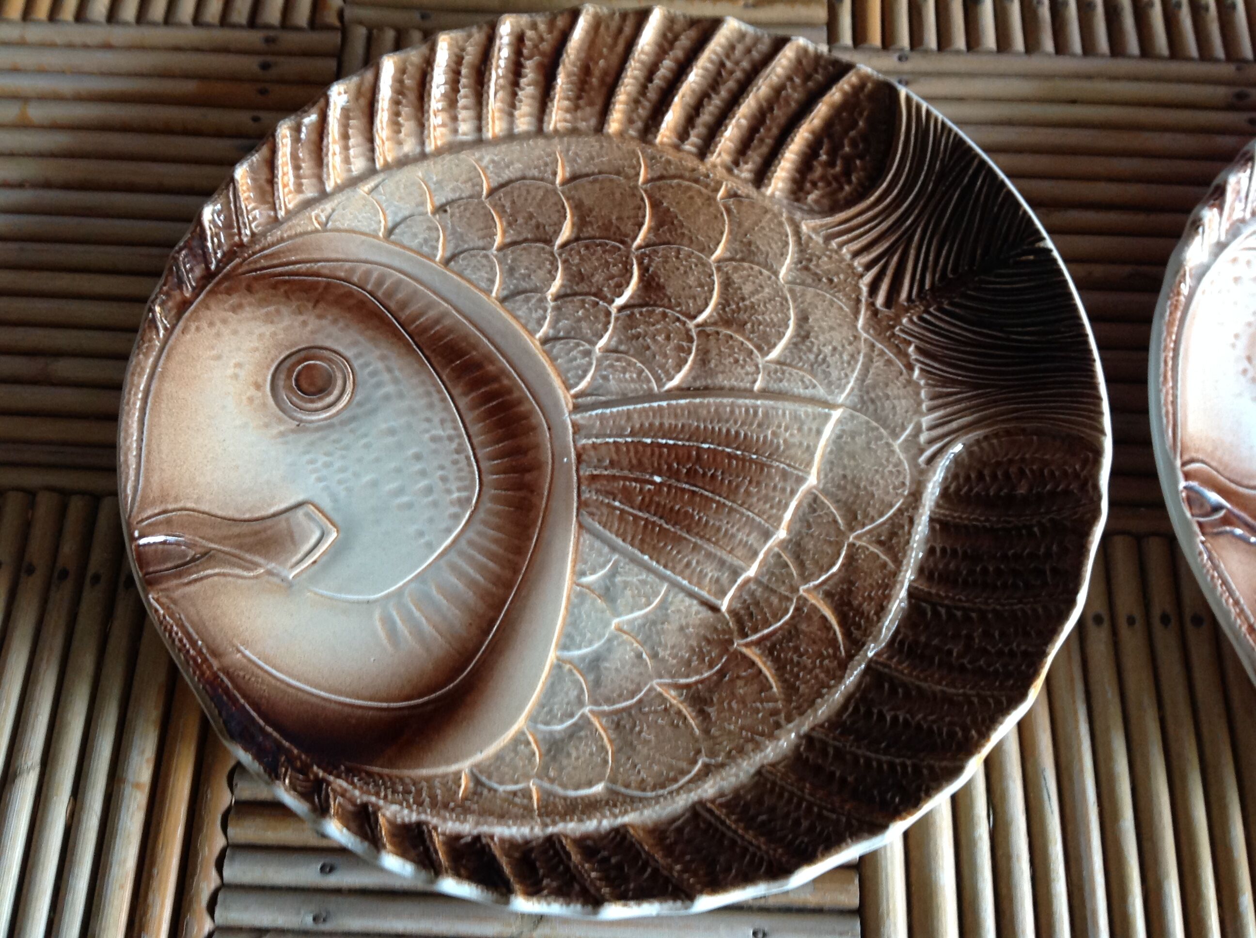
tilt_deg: -69.2
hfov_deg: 52.7
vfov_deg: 40.6
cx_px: 628
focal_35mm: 35
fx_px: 1268
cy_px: 469
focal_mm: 4.28
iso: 100
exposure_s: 1/15
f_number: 2.4
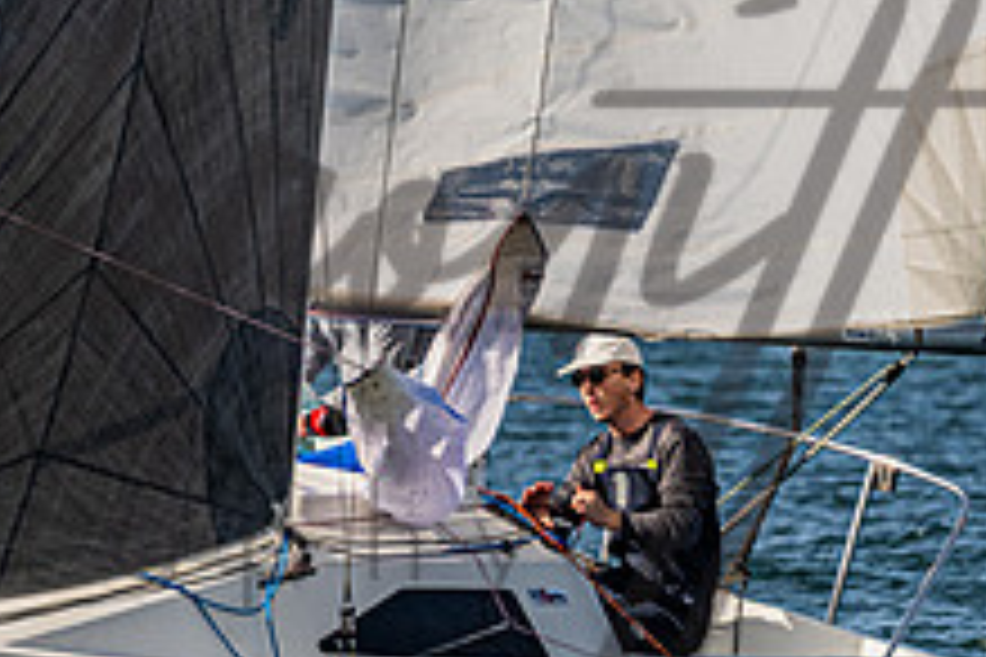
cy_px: 428
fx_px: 25579
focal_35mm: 934
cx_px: 333
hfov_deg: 2.2
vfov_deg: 1.5
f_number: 5.3
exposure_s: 1/3200
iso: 320
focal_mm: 280
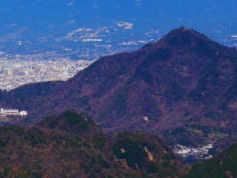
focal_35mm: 216
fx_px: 1480
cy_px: -72
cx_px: 21
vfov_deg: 6.8
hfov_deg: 9.1
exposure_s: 1/400
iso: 160
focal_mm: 25
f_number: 11
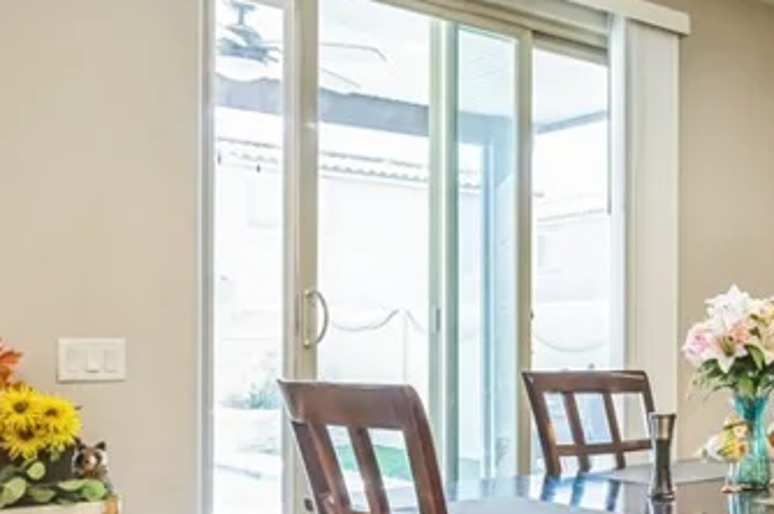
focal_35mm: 46
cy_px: 357
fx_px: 988
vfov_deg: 28.9
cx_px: 760
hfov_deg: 38.4
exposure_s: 1/15
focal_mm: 15
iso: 100
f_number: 6.3
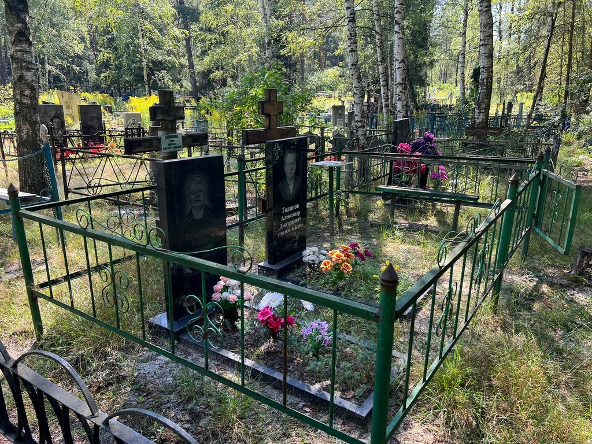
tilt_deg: -12.7
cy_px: 222
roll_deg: +1.4
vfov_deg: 53.1
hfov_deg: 67.3
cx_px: 296
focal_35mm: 26
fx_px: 445
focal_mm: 5.7
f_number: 1.5
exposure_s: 1/281
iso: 50
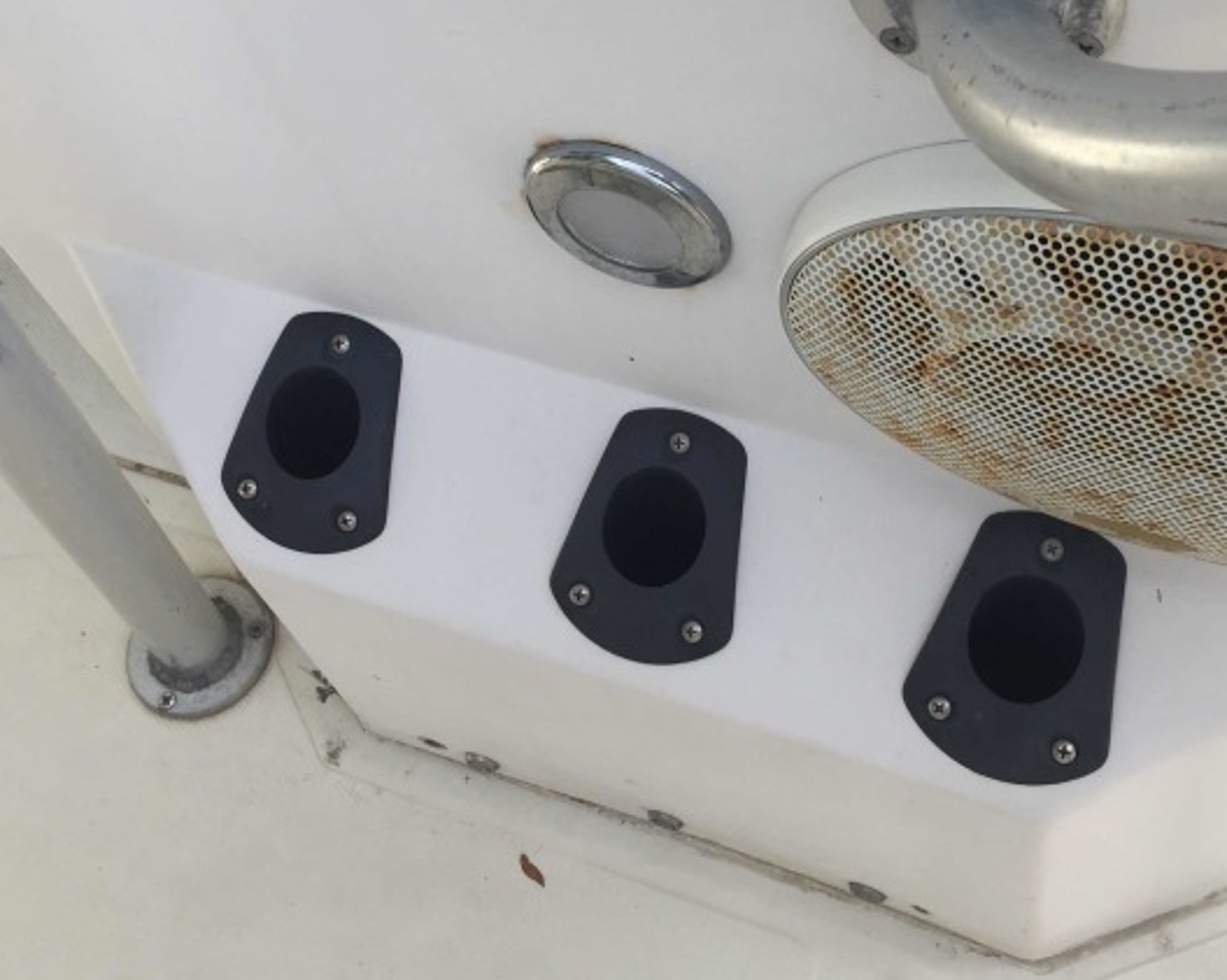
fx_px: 1561
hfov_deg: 42.7
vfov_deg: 34.6
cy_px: 351
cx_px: 750
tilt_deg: -62.9
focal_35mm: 43
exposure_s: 1/599
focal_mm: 4.15
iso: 32
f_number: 2.2
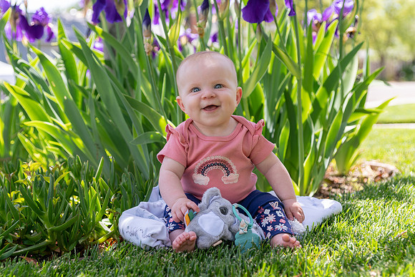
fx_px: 679
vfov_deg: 23.0
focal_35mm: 59
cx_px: 203
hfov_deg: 34.0
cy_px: 148
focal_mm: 50
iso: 100
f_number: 3.2
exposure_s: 1/250
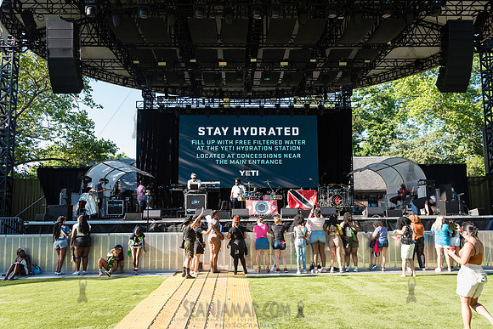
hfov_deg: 60.3
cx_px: 246
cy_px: 164
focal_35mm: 31
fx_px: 425
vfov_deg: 42.3
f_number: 4
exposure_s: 1/500
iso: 400
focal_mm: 31
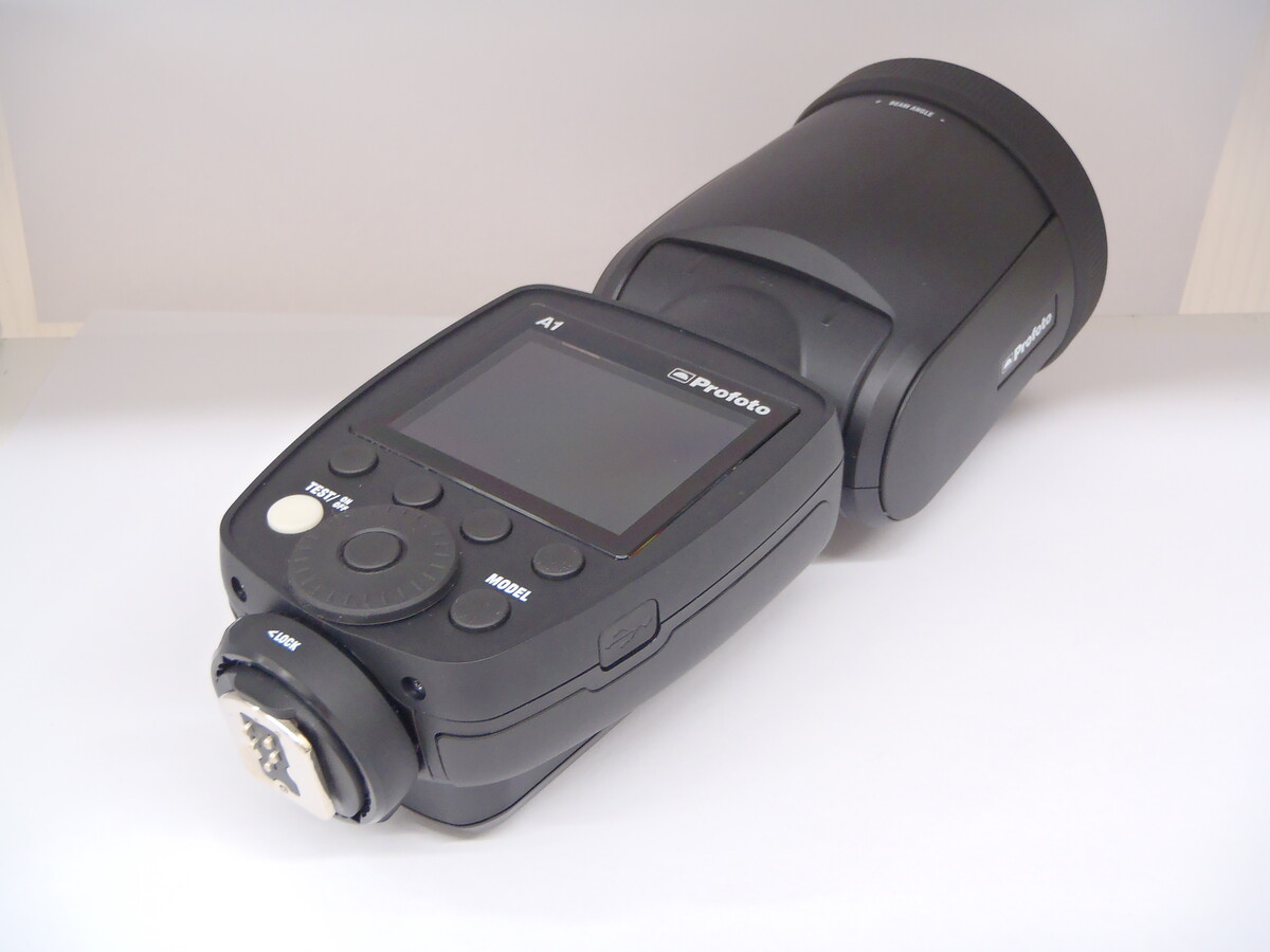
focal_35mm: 46
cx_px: 635
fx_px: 1688
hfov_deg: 41.2
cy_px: 476
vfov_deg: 31.5
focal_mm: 8.25
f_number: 4.9
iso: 200
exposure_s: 1/10
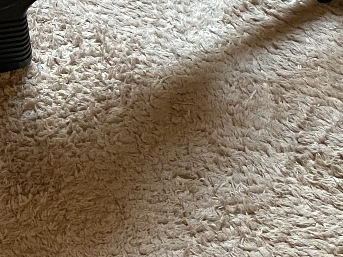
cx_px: -238
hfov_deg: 14.5
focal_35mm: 122
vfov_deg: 12.1
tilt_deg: -58.7
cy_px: 132
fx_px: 1209
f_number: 1.8
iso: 640
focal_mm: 4.25
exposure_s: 1/37
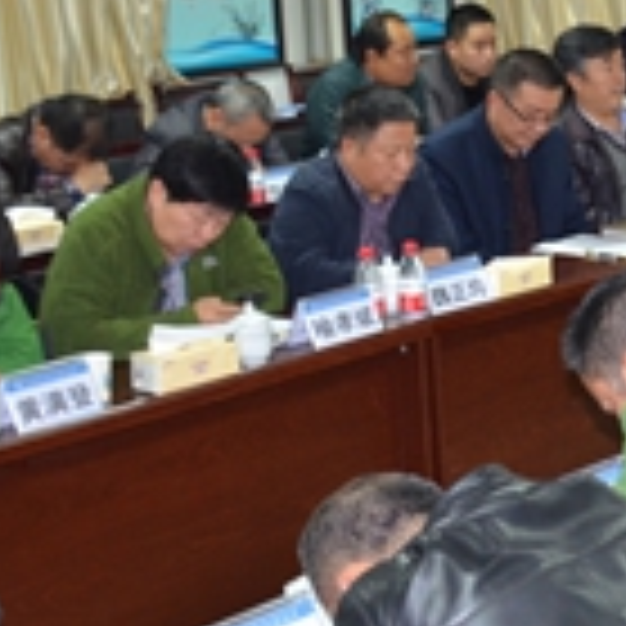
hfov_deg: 16.1
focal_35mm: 101
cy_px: 227
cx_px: 865
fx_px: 2066
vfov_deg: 17.2
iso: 800
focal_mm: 22
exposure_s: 1/60
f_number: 3.5
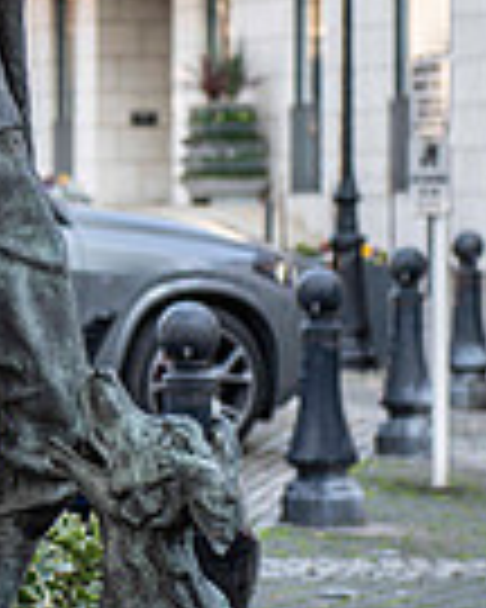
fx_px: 3938
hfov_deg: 7.0
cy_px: 239
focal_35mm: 219
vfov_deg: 8.8
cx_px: -63
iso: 125
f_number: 2.8
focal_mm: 70
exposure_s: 1/160
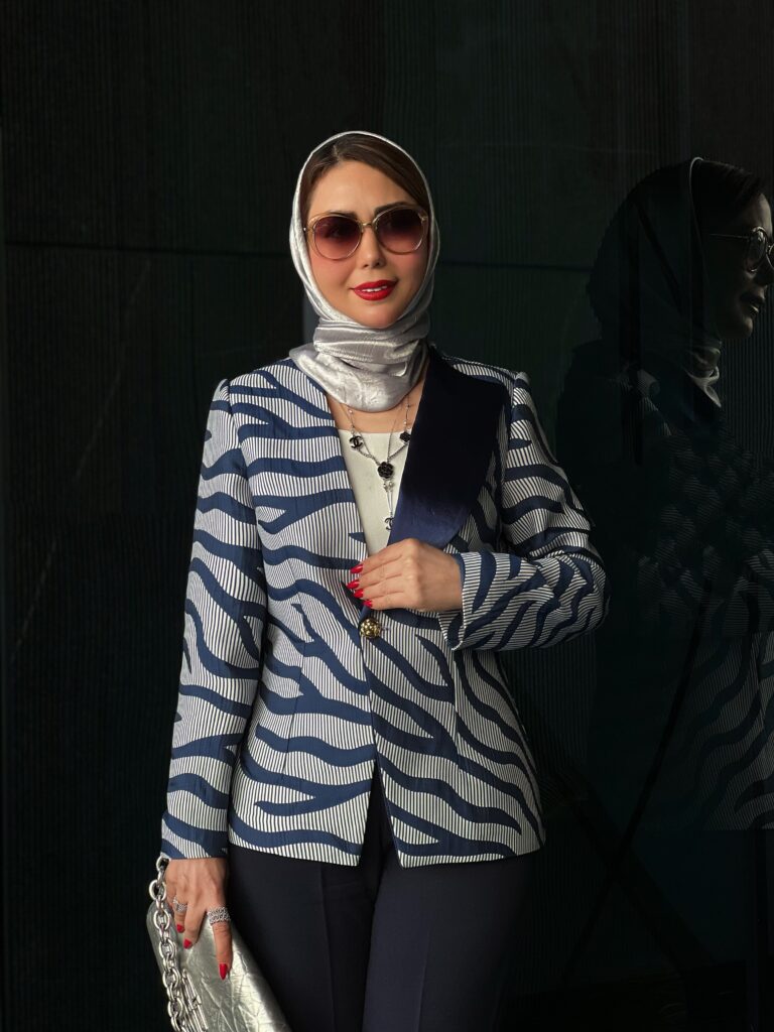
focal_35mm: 77
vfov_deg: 25.3
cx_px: 387
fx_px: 2296
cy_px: 516
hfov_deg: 19.1
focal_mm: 9
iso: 40
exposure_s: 1/121
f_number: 2.8
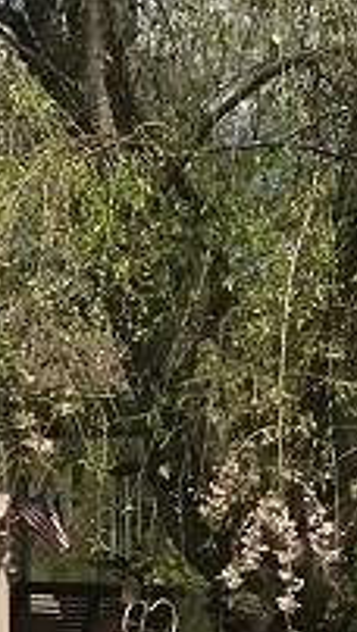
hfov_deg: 6.5
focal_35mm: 151
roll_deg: +0.3
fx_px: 2535
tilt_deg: +1.5
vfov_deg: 14.1
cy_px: 516
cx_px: -1058
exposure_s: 1/3546
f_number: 1.8
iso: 20
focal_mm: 3.99
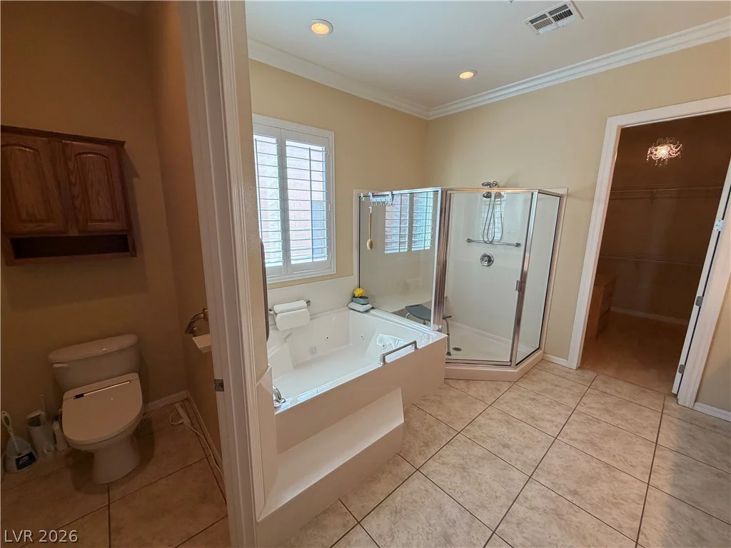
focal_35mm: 14
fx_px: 296
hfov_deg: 102.1
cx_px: 366
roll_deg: -0.6
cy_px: 274
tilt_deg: -11.4
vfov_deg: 85.7
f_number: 2.2
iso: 200
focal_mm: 2.22
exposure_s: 1/120
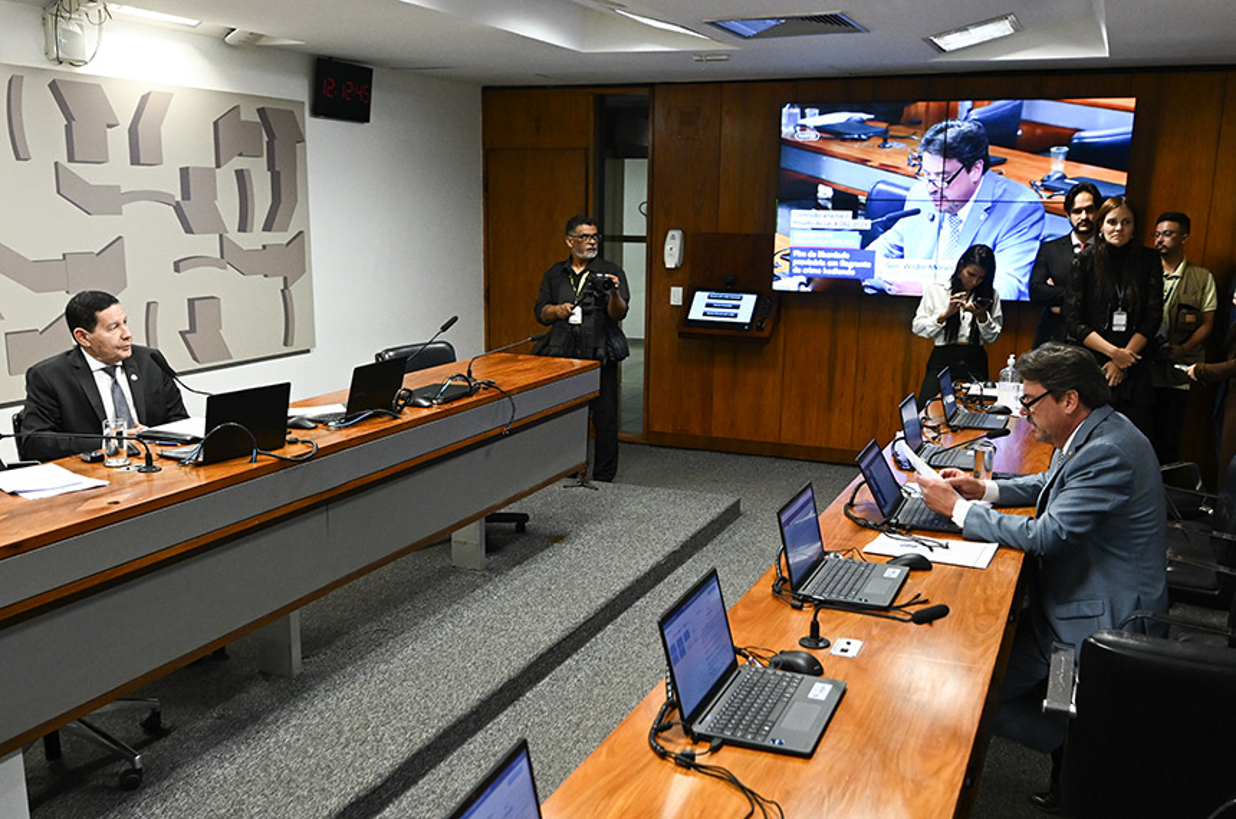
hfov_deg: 93.4
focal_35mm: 17
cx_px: 618
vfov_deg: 70.2
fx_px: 583
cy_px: 410
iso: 1600
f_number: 2.8
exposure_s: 1/200
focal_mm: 17
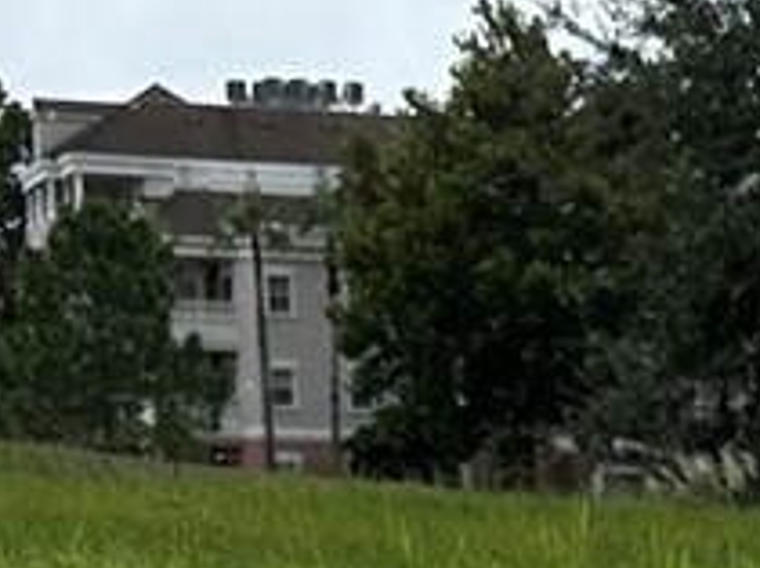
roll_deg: -1.5
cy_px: 1737
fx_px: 4013
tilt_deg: -16.0
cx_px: 1071
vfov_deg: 7.2
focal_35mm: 183
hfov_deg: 10.5
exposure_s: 1/2203
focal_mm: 6.86
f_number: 1.78
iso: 80
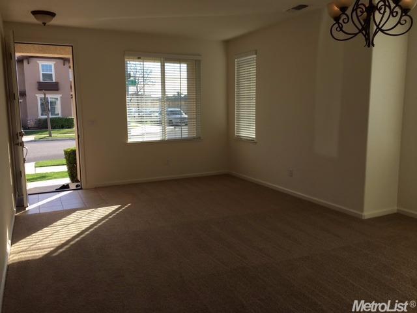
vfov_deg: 48.2
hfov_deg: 61.7
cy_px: 156
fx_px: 349
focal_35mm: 29
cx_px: 208
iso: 25
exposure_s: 1/382
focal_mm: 4.15
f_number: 2.2
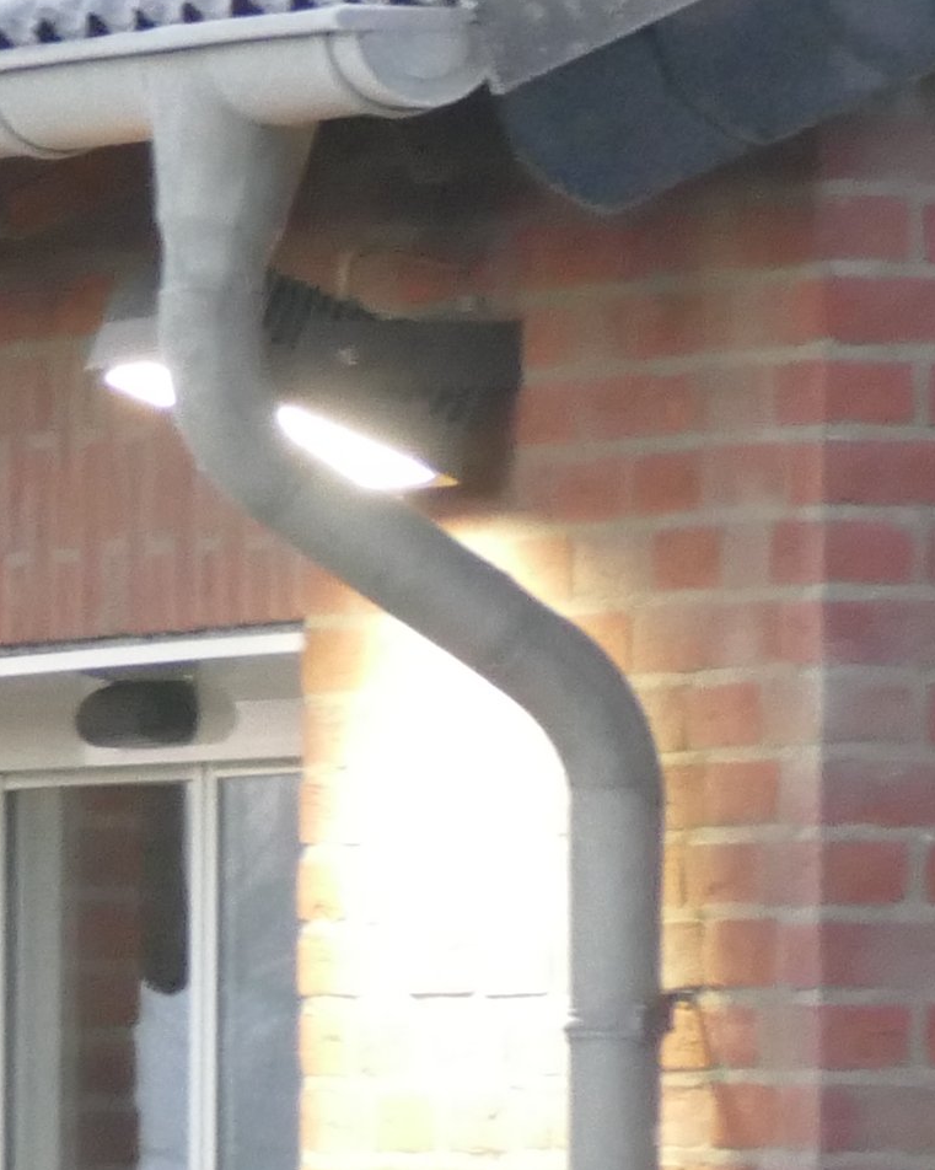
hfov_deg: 1.9
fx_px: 27824
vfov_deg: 2.4
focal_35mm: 804
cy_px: 1265
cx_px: -1773
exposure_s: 1/60
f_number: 3.9
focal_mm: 54.2
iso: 1600
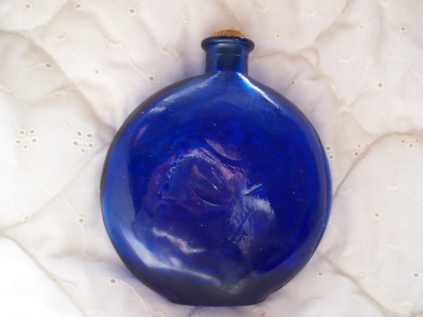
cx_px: 212
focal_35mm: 37
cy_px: 158
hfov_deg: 50.1
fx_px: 452
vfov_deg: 38.7
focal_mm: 5.6
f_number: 2.8
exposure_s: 1/30
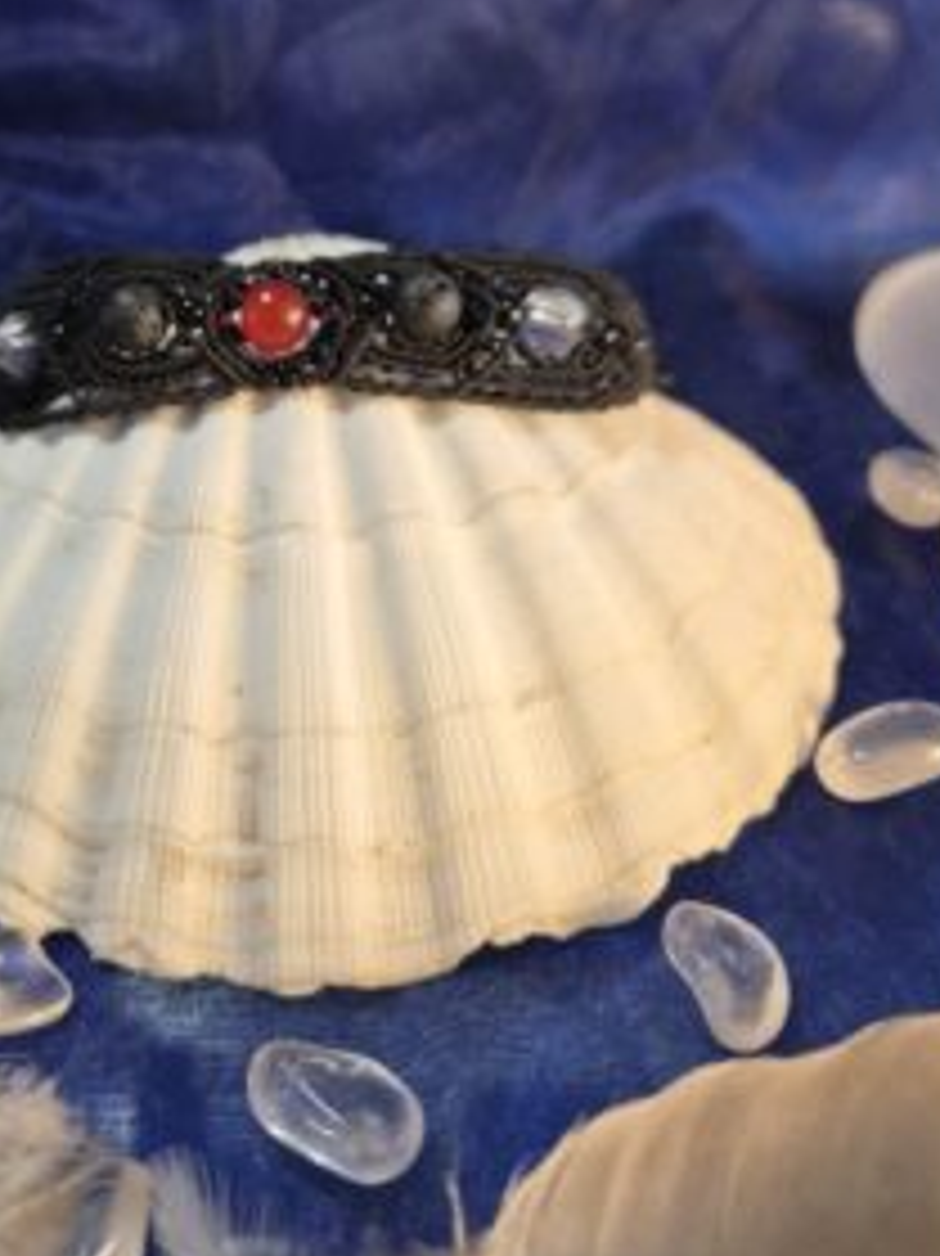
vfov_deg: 53.8
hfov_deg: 42.3
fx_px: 1196
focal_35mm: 33
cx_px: 306
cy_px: 378
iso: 320
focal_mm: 5.4
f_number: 1.8
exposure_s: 1/100
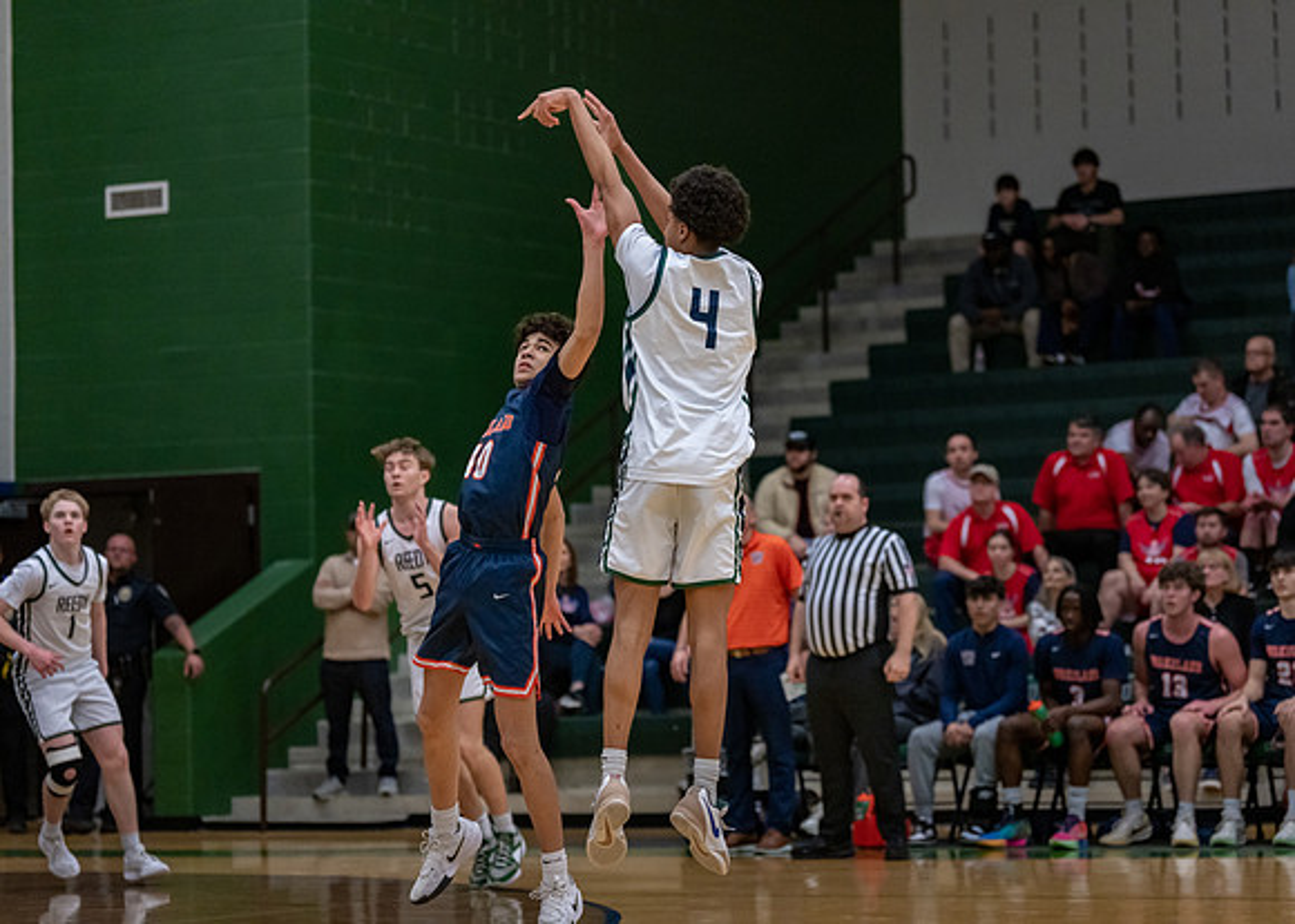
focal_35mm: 110
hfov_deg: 18.2
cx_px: 648
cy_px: 462
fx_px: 4046
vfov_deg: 13.0
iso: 3200
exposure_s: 1/1000
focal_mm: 105
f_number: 2.8
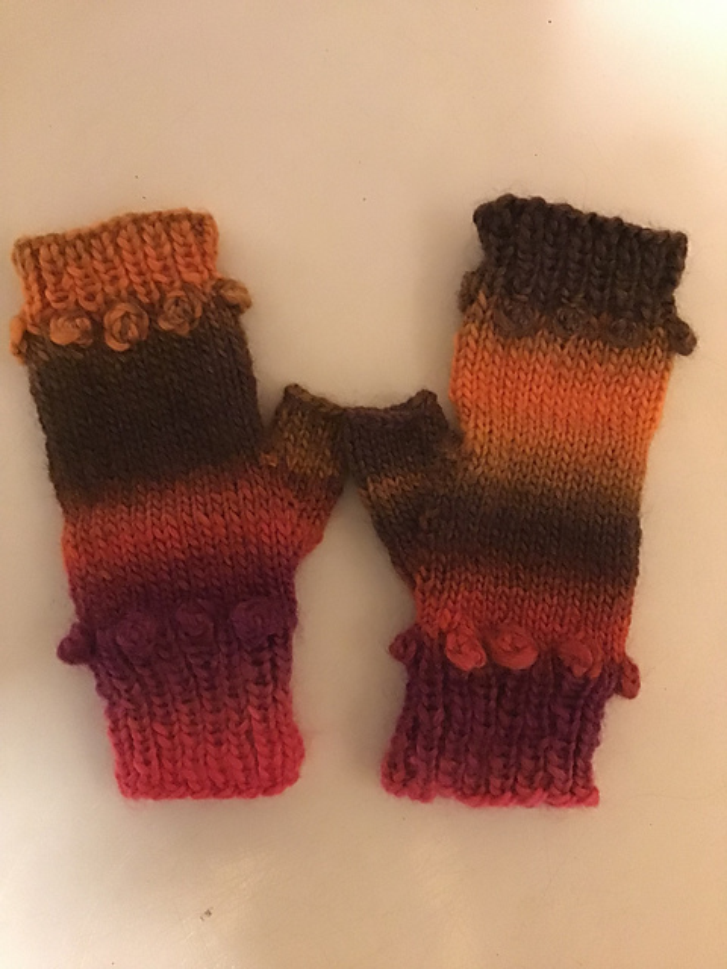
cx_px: 364
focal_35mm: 31
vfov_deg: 58.4
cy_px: 484
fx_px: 868
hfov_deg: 45.4
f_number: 2.4
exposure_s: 1/15
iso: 640
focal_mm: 3.3
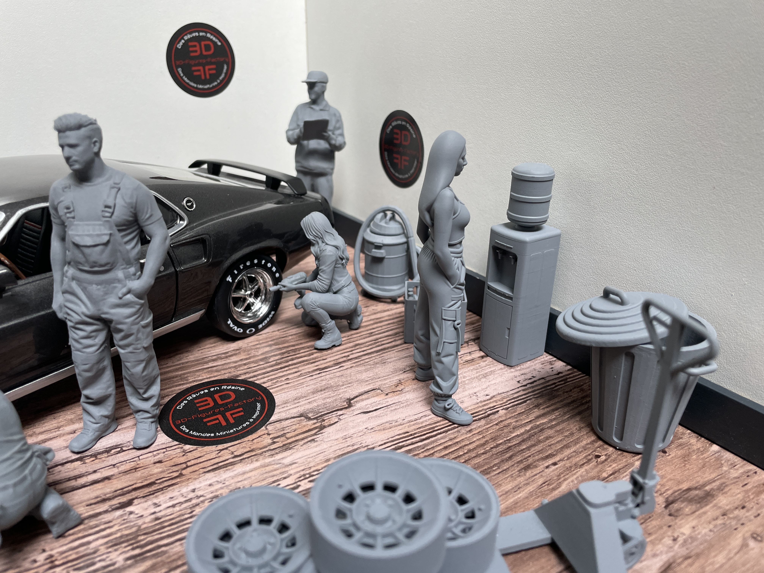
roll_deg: -0.6
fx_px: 574
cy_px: 286
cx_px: 382
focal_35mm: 26
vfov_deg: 53.1
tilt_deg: -23.7
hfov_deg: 67.3
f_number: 1.6
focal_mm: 4.2
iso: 80
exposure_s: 1/100
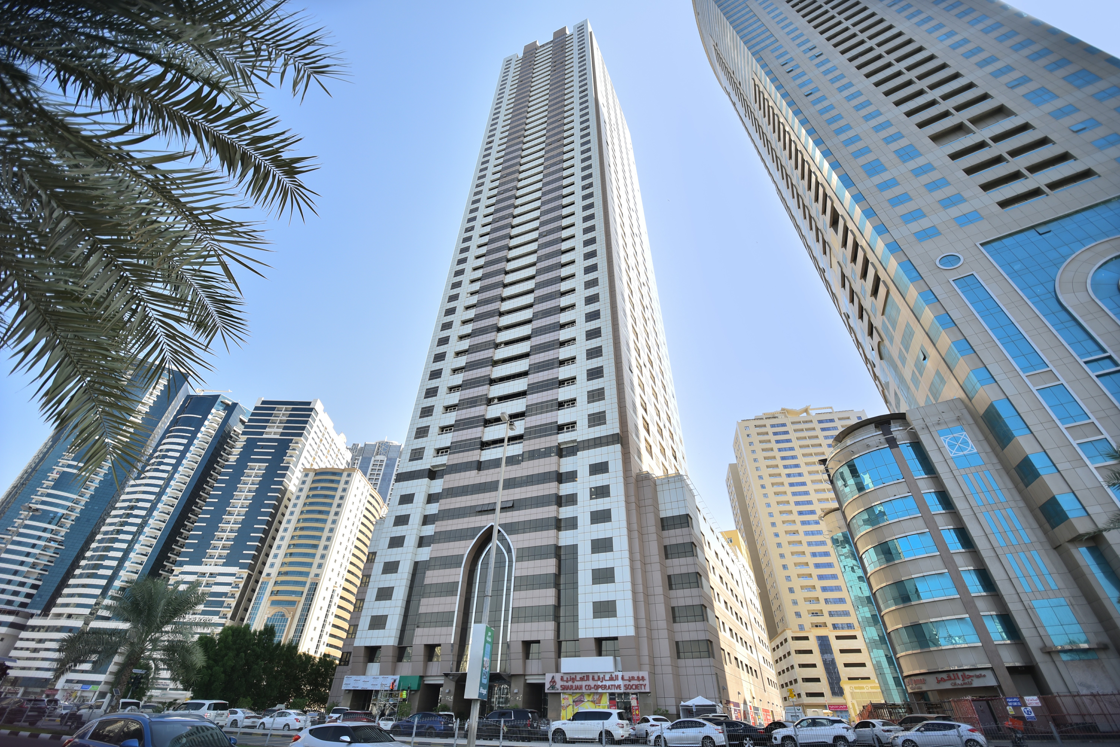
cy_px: 374
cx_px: 560
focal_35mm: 14
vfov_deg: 81.3
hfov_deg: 104.2
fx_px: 436
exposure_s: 1/1250
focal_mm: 14
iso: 160
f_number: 2.8
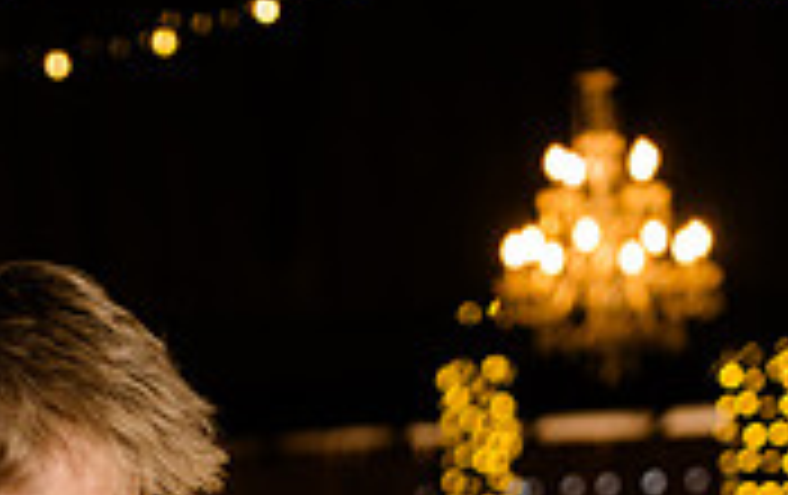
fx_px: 4840
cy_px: 950
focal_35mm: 225
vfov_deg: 5.7
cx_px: 117
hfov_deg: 9.3
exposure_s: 1/200
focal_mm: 86
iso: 800
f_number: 4
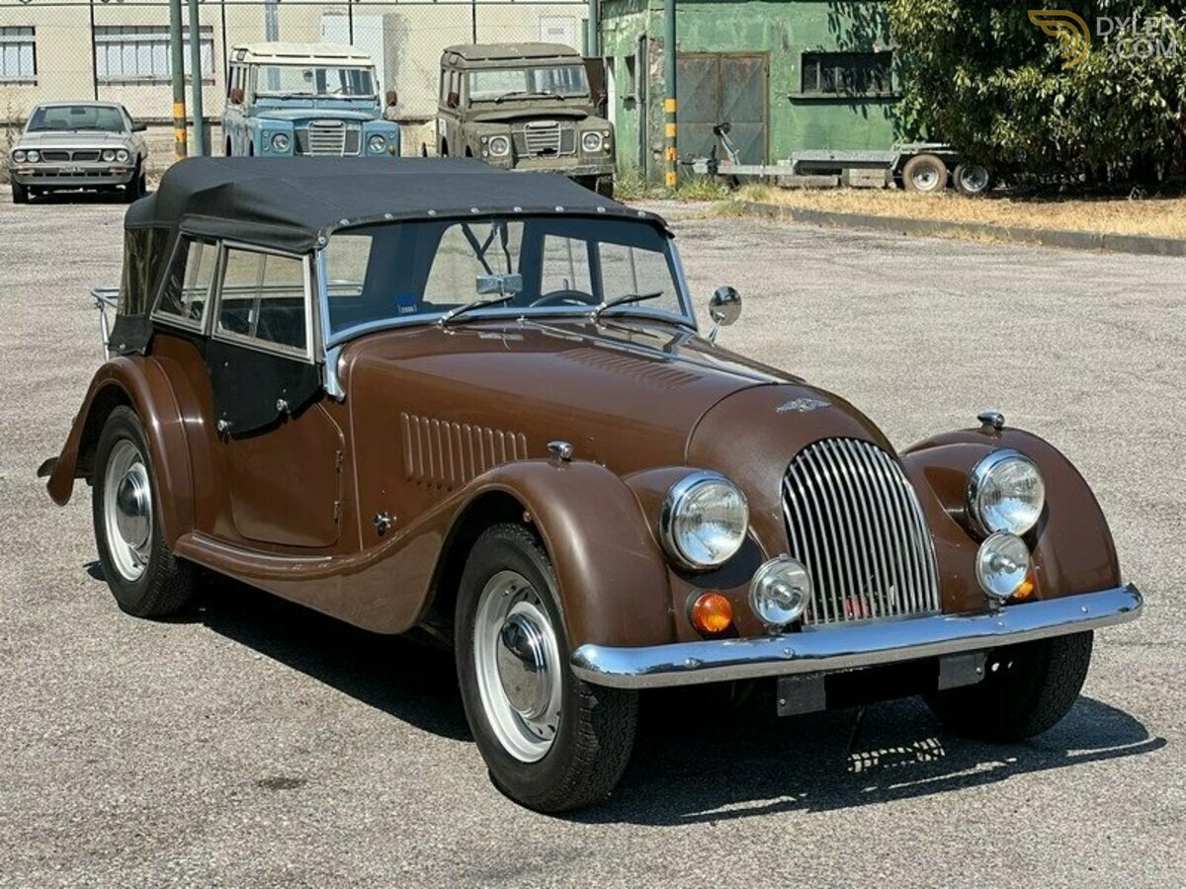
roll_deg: +0.5
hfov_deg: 25.3
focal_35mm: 77
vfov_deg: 19.1
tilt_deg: -6.7
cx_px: 593
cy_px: 444
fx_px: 2638
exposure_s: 1/501
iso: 32
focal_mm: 9
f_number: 2.8
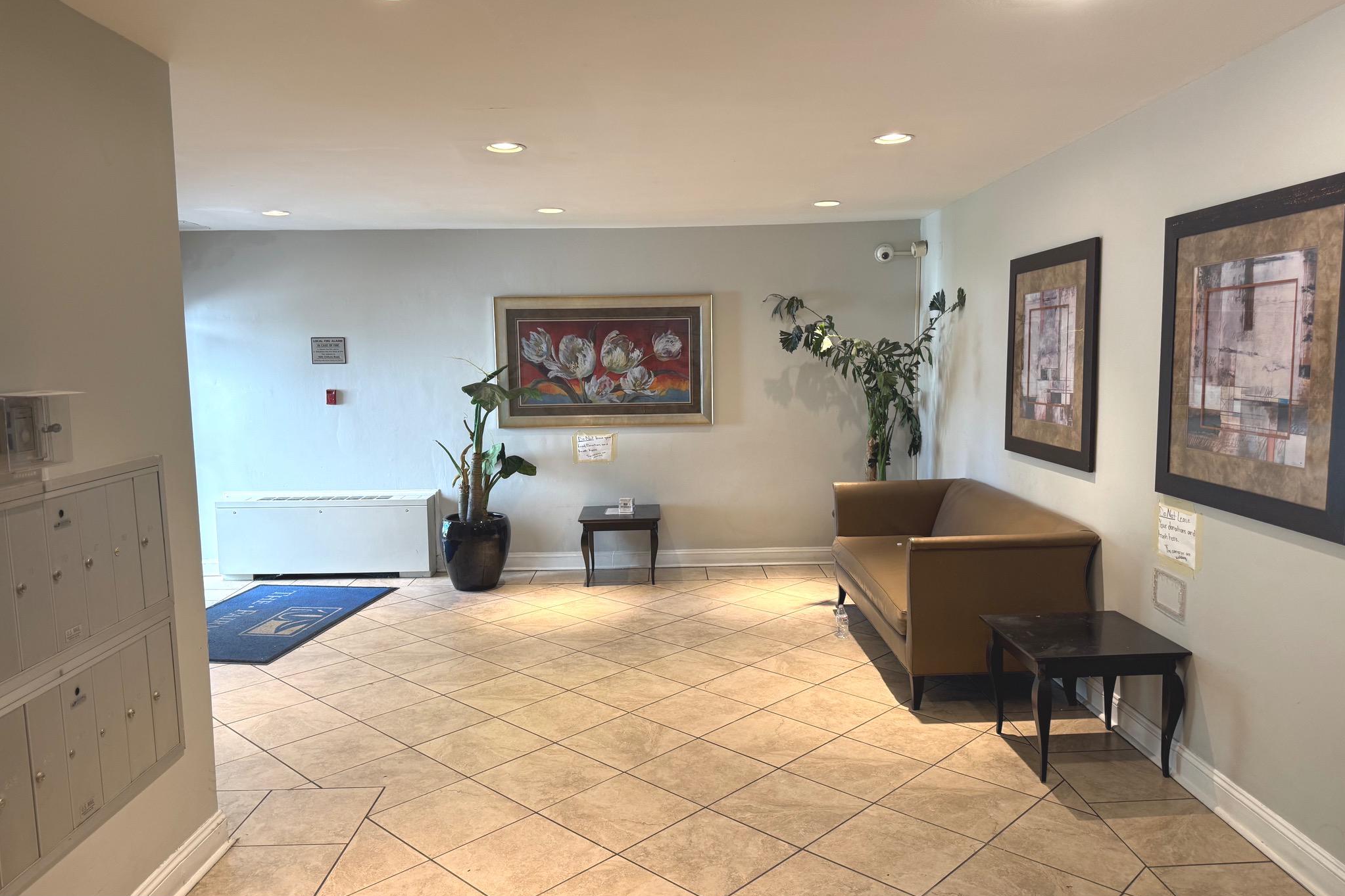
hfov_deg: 71.5
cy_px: 451
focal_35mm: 25
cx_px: 673
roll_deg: +0.6
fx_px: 934
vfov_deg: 51.3
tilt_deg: -5.6
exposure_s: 1/60
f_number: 1.78
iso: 125
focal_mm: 6.76
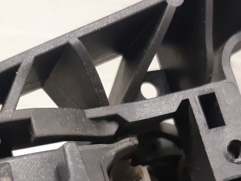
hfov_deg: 29.4
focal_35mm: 66
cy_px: 174
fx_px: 459
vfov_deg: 21.6
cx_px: 108
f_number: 1.7
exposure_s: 1/25
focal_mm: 3.93
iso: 250
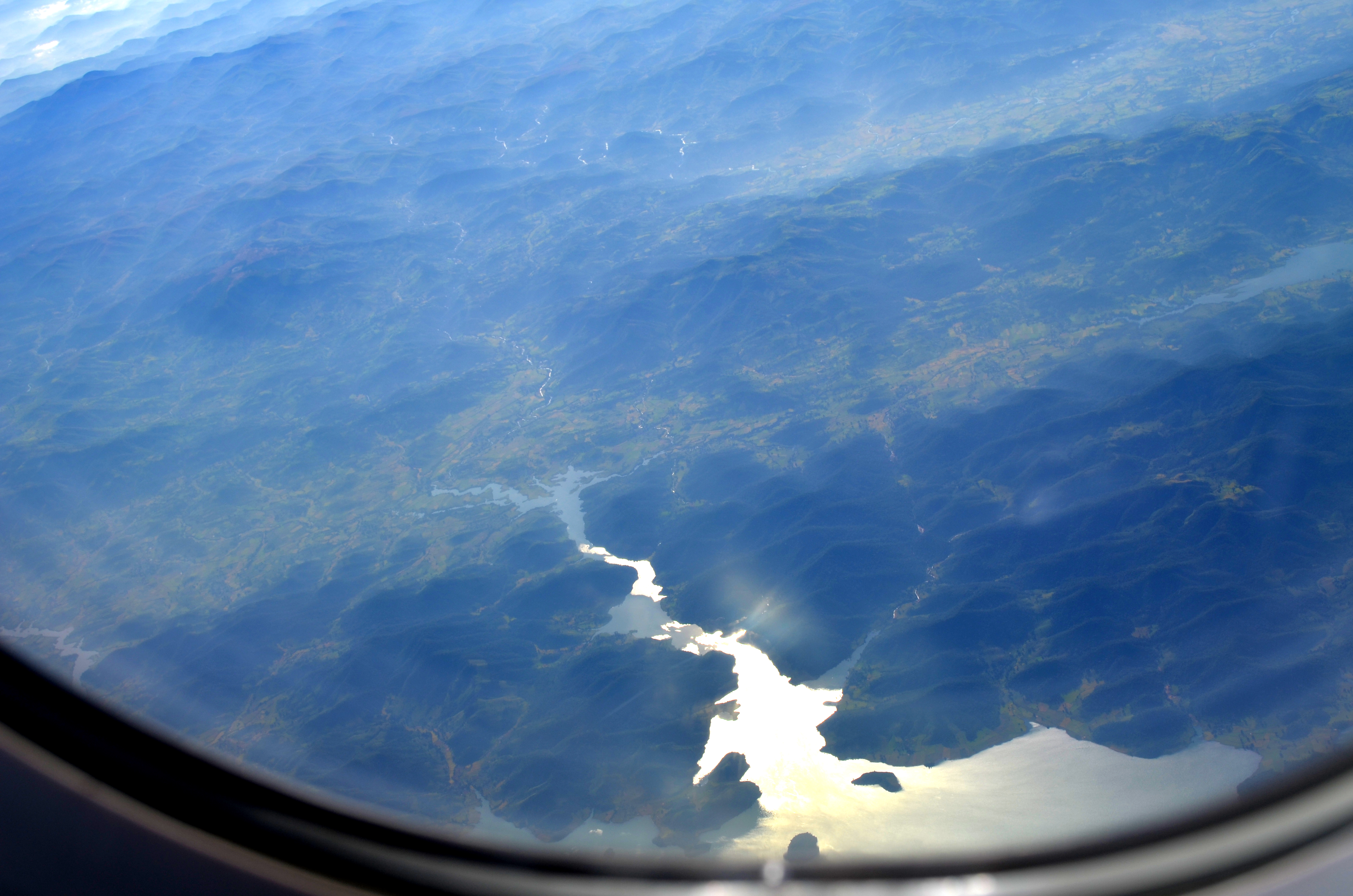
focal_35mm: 45
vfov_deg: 29.7
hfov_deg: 43.7
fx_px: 1688
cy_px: 448
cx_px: 676
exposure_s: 1/400
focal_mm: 30
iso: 100
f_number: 10
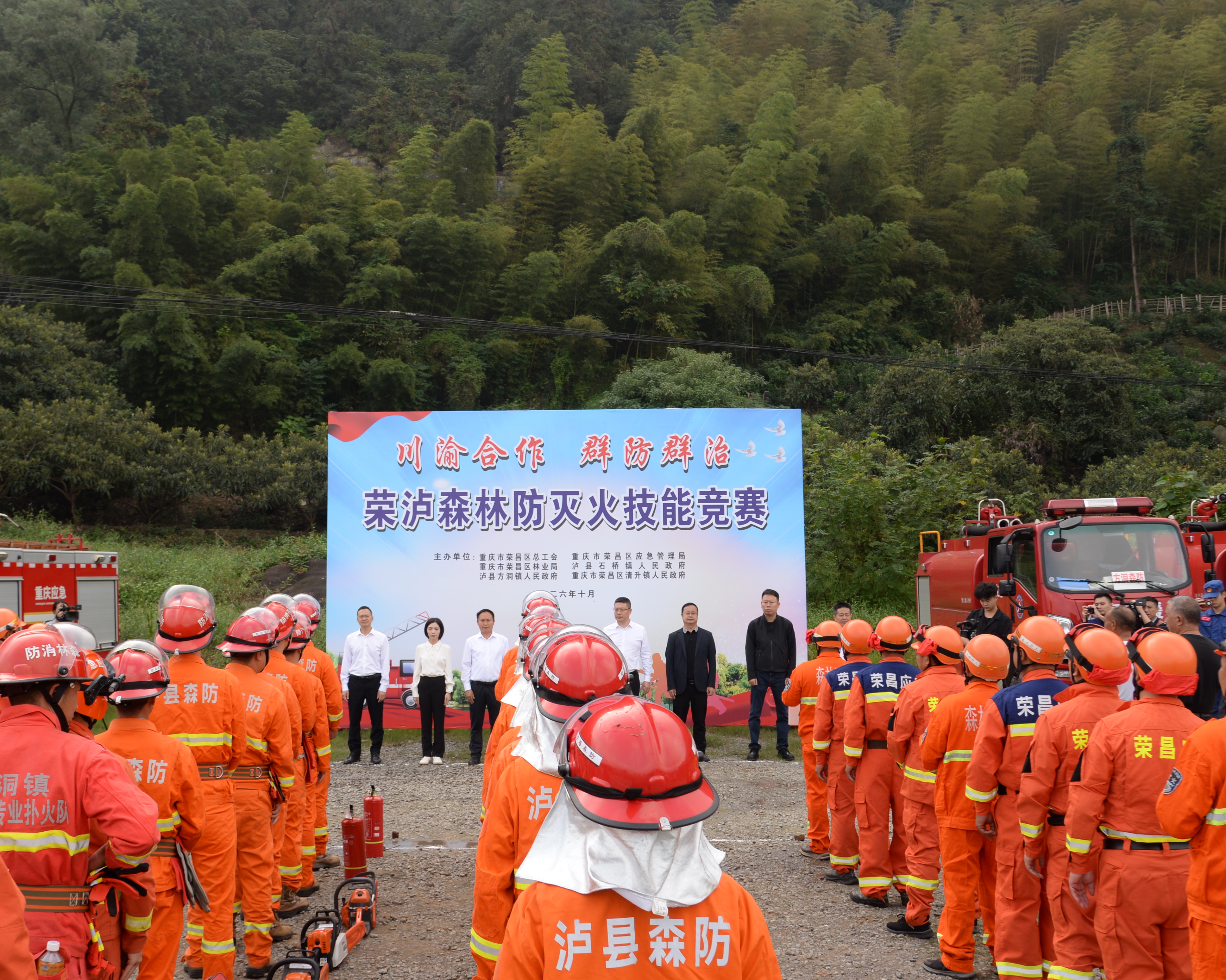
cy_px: 499
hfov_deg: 51.2
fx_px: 1270
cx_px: 491
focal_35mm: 35
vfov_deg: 42.2
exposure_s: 1/160
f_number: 6.3
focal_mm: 24
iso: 200
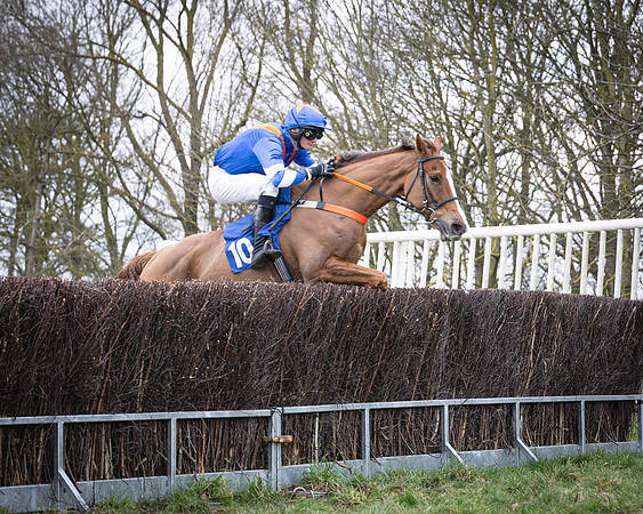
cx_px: 345
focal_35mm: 116
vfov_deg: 13.3
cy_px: 235
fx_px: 2203
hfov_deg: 16.6
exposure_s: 1/1600
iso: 400
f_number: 2.8
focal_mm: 70
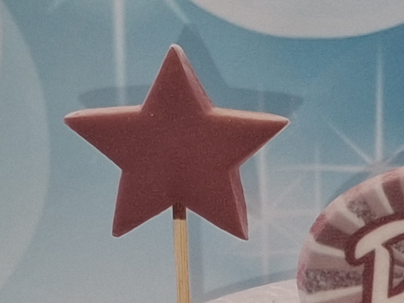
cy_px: 367
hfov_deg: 19.6
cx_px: 528
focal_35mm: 92
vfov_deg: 15.5
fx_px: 1074
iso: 32
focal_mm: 4.69
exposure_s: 1/100
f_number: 1.8
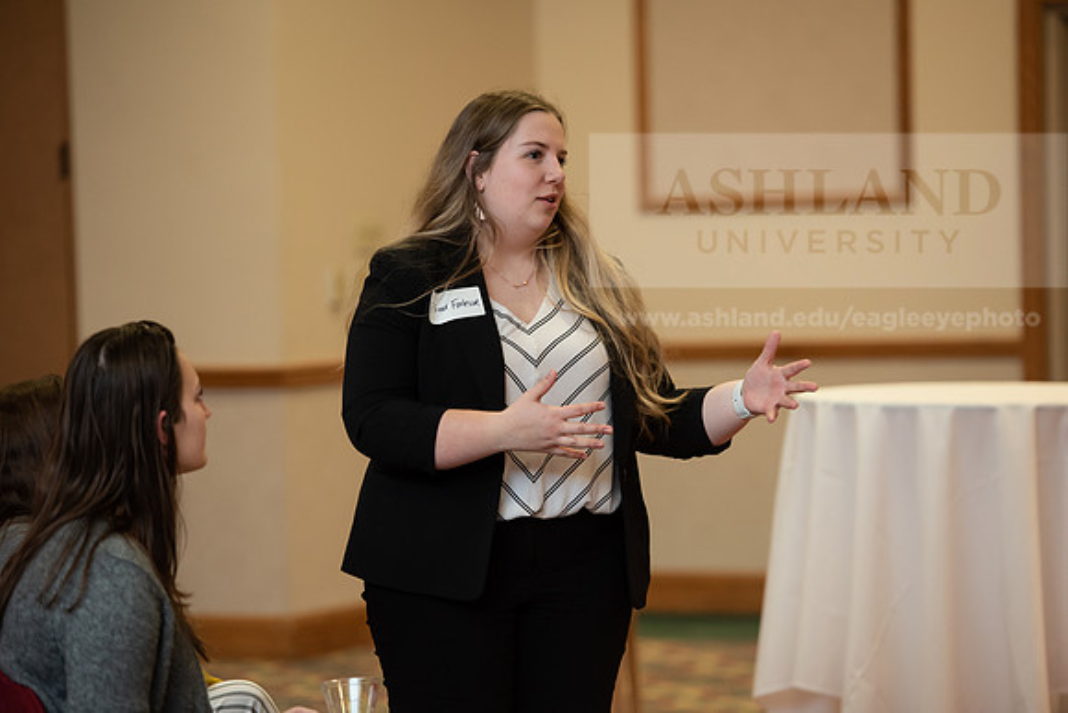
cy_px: 356
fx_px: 4599
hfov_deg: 13.2
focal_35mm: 155
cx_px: 534
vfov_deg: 8.9
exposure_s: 1/200
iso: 1600
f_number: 3.5
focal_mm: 155
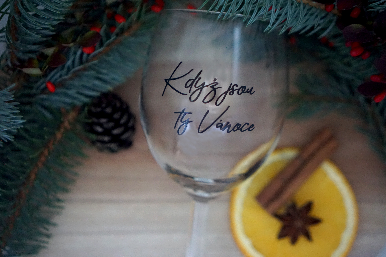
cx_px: 193
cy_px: 128
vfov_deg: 25.8
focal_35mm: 52
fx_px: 563
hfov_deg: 37.9
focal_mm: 35
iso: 3200
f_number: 2
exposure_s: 1/40
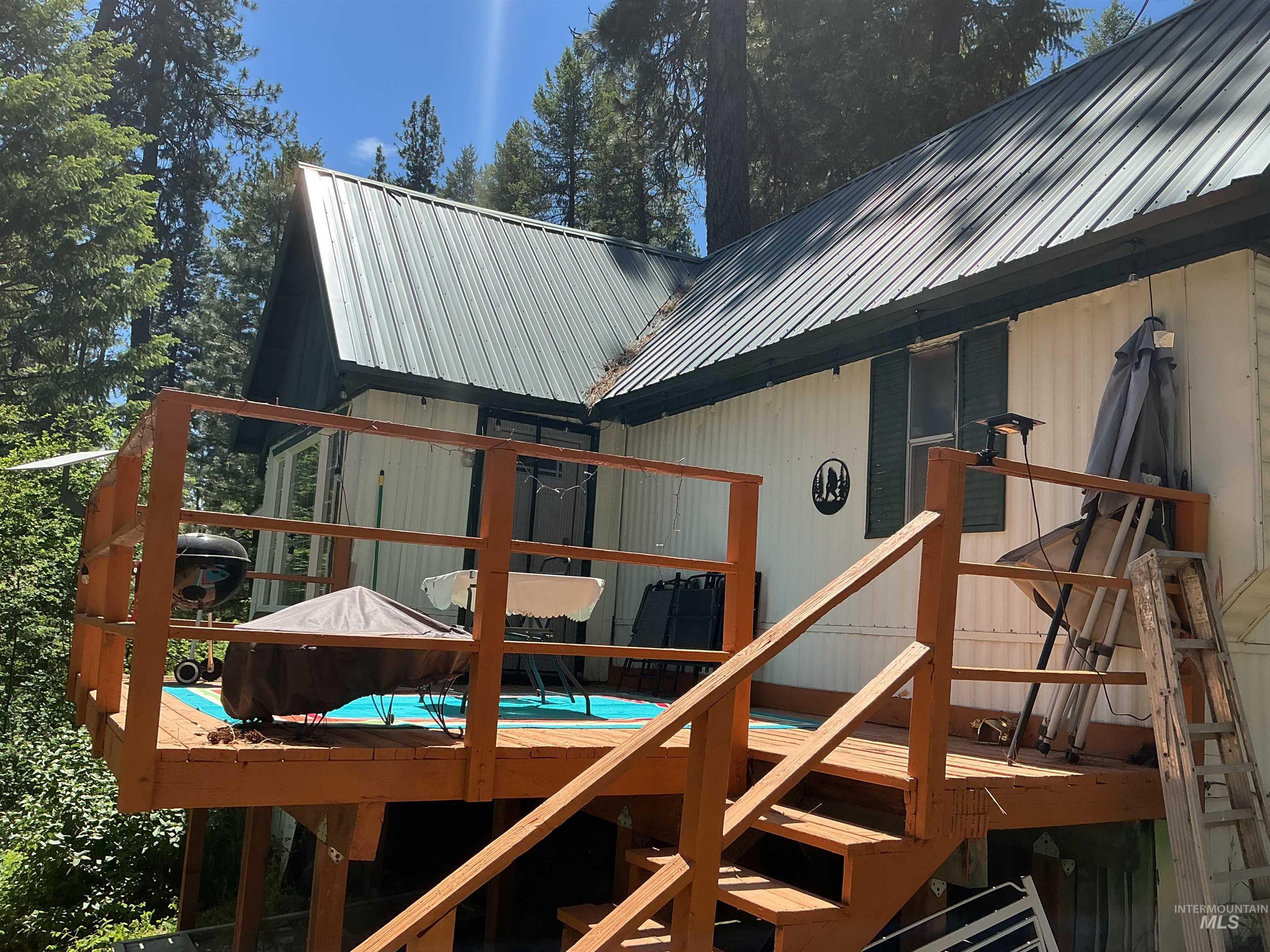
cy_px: 476
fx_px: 1064
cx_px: 635
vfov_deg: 48.2
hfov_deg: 61.7
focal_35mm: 29
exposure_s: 1/1168
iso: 25
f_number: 1.8
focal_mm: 3
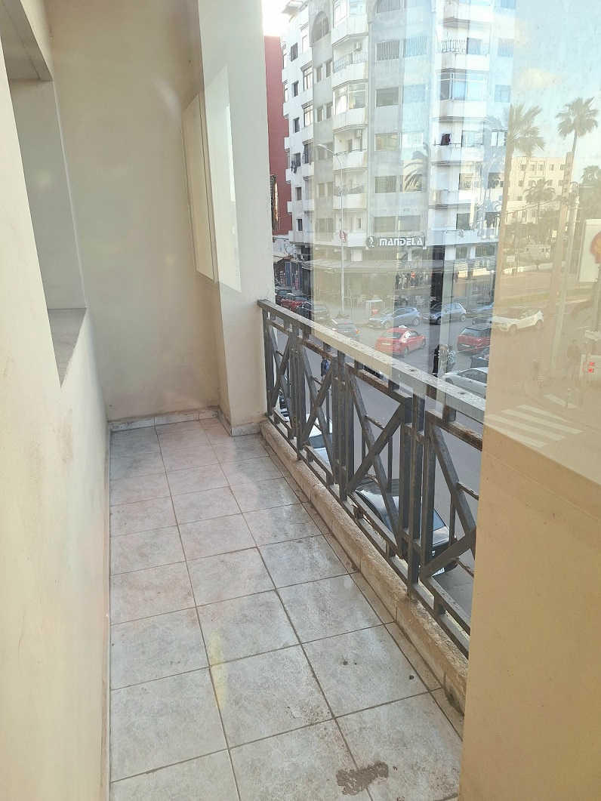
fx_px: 532
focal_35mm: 23
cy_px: 400
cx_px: 300
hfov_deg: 58.9
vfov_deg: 73.9
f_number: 1.8
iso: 40
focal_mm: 5.54
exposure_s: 1/119
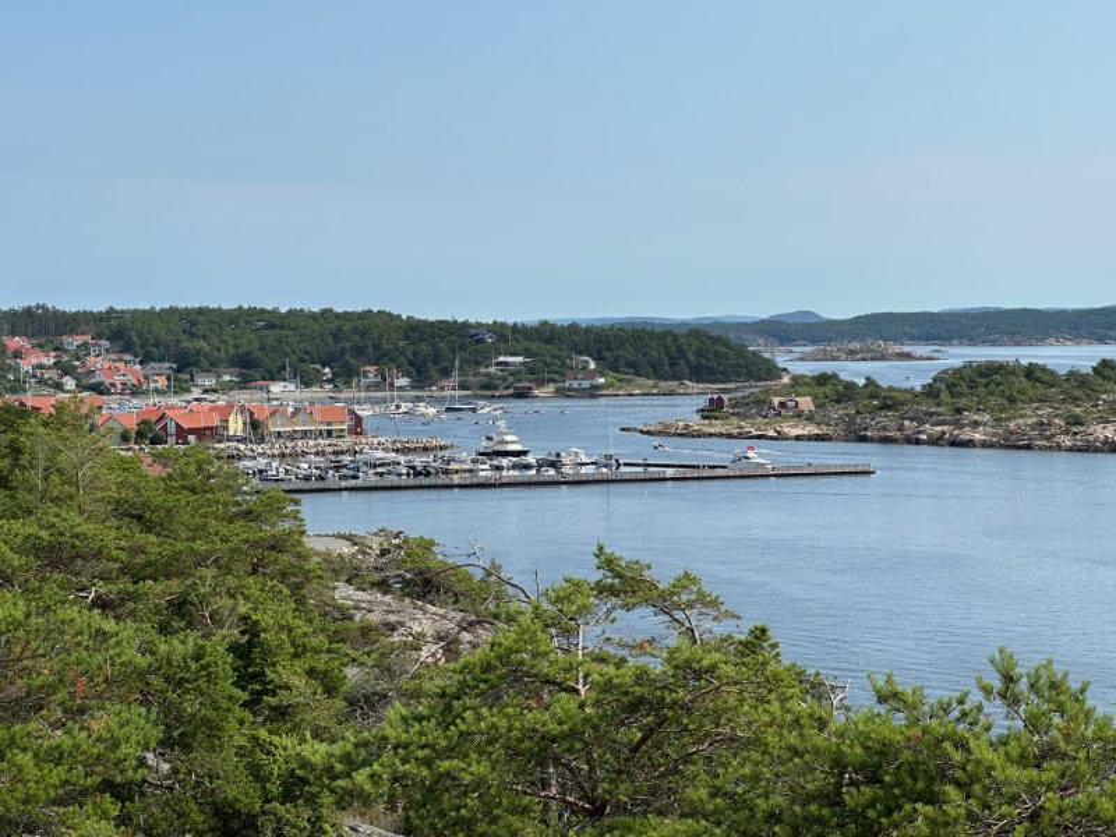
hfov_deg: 25.3
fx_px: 2482
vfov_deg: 19.1
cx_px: 558
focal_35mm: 77
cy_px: 418
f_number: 2.8
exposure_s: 1/1033
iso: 32
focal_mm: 9
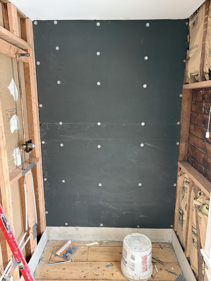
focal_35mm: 26
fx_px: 211
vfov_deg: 67.3
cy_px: 140
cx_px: 106
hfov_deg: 53.1
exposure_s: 1/60
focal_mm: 5.96
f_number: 1.6
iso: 200
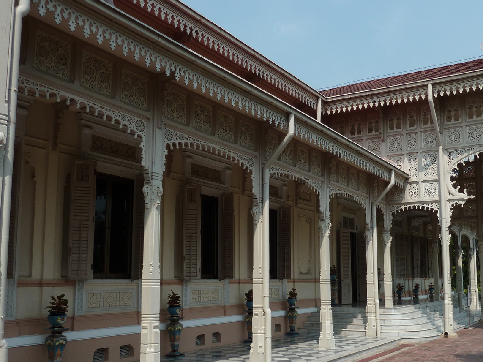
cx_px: 309
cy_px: 230
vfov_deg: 40.4
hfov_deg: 51.9
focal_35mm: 35
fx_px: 488
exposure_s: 1/1000
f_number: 3.3
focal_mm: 4.1
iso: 80
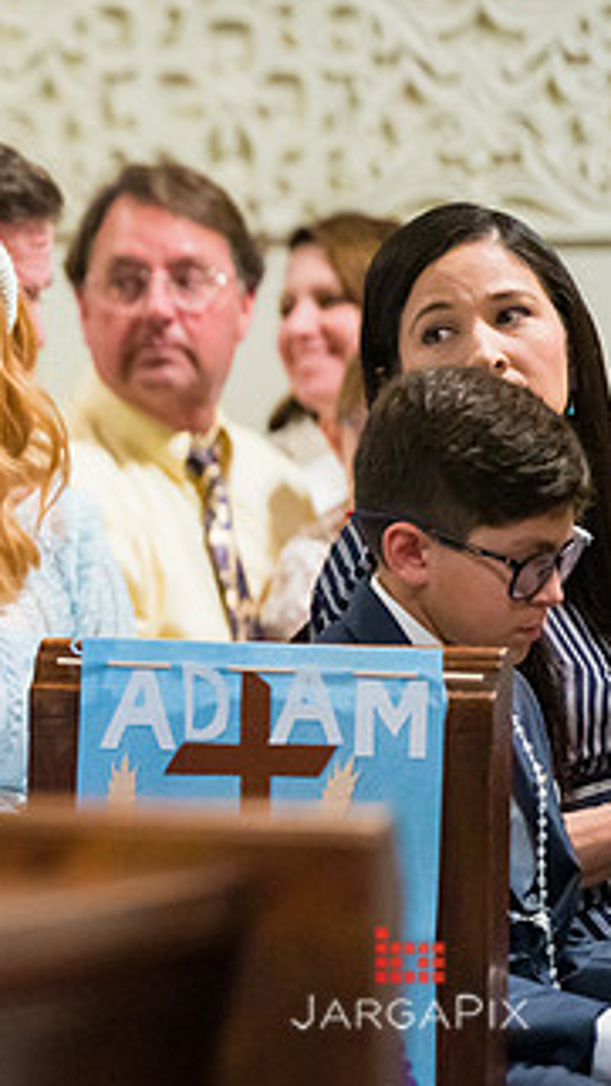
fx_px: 10864
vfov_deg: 5.7
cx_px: -365
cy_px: 452
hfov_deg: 3.2
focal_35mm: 377
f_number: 3.2
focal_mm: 200
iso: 6400
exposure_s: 1/200
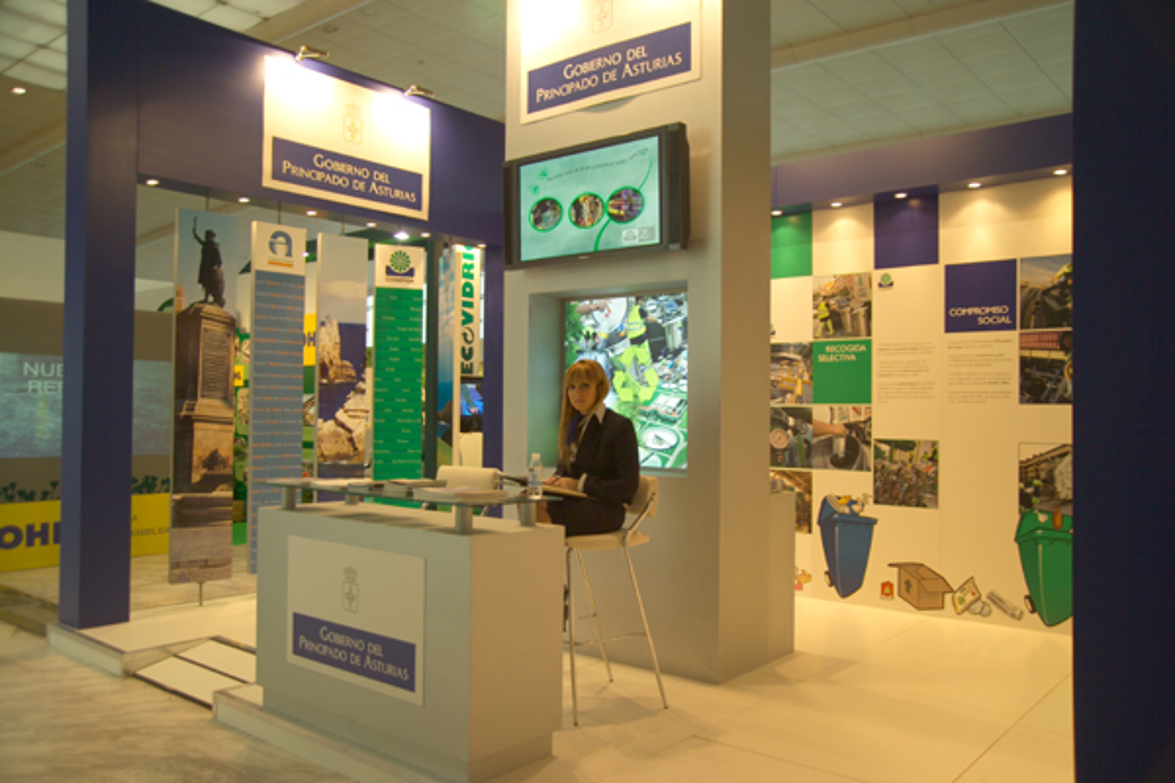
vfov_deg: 45.0
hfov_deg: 63.7
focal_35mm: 29
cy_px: 392
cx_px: 588
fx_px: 946
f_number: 4
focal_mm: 29
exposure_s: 1/20
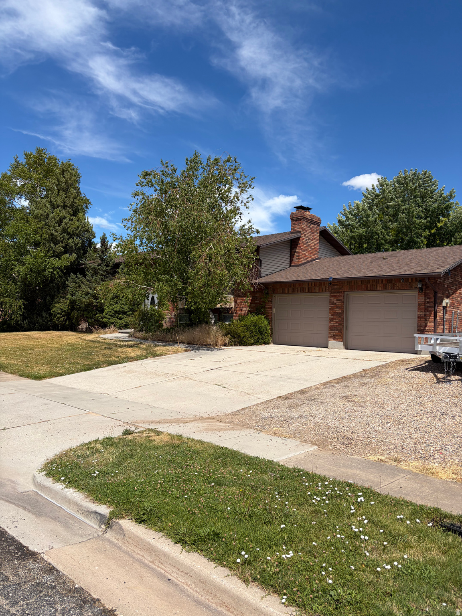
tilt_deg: +1.1
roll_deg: -1.1
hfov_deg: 53.1
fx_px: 463
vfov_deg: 67.3
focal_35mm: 26
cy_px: 308
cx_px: 231
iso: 50
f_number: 1.6
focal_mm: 5.96
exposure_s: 1/4608
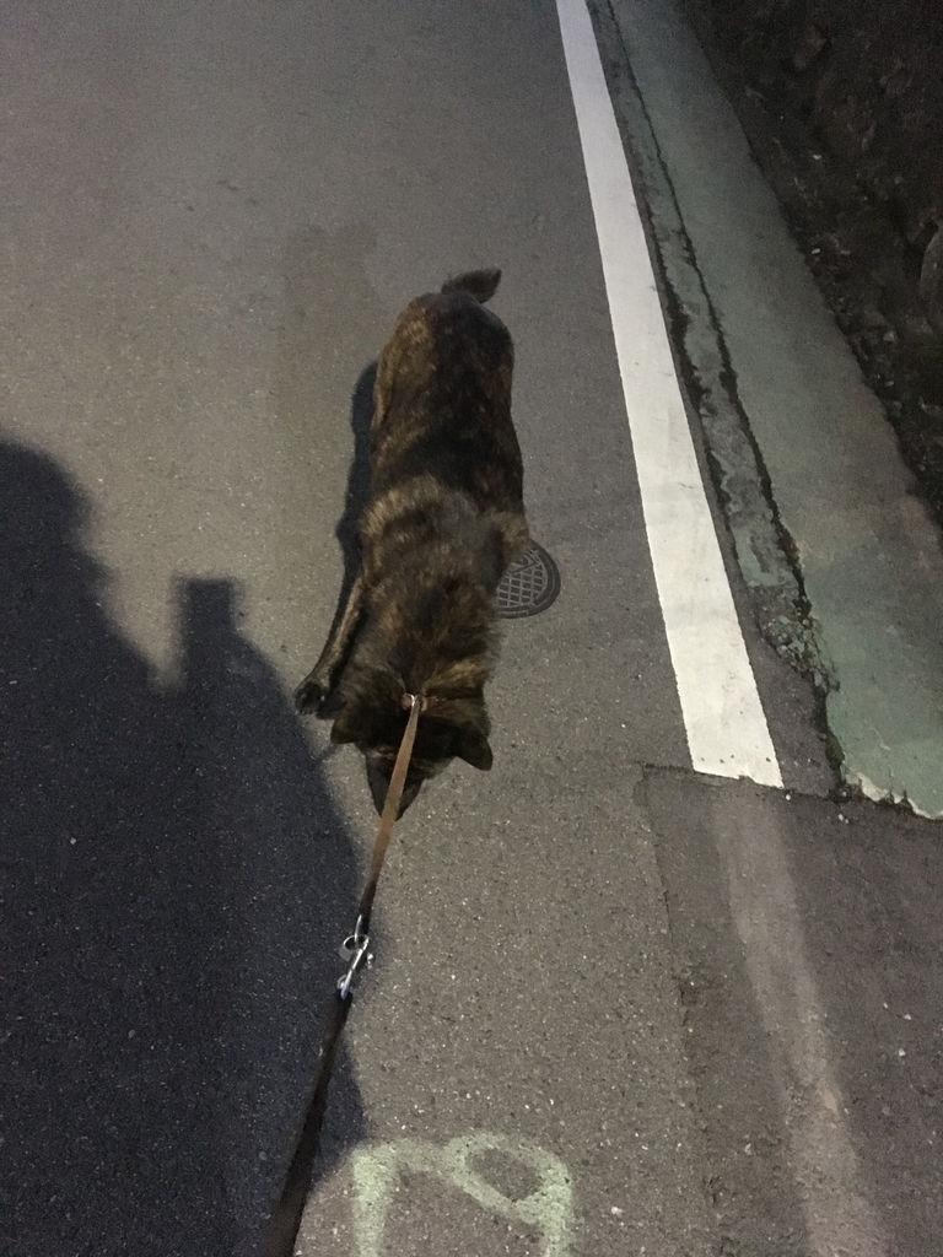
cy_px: 628
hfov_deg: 48.2
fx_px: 1053
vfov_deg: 61.7
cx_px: 472
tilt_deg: -47.2
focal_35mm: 29
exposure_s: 1/15
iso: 1250
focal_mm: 4.15
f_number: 2.2
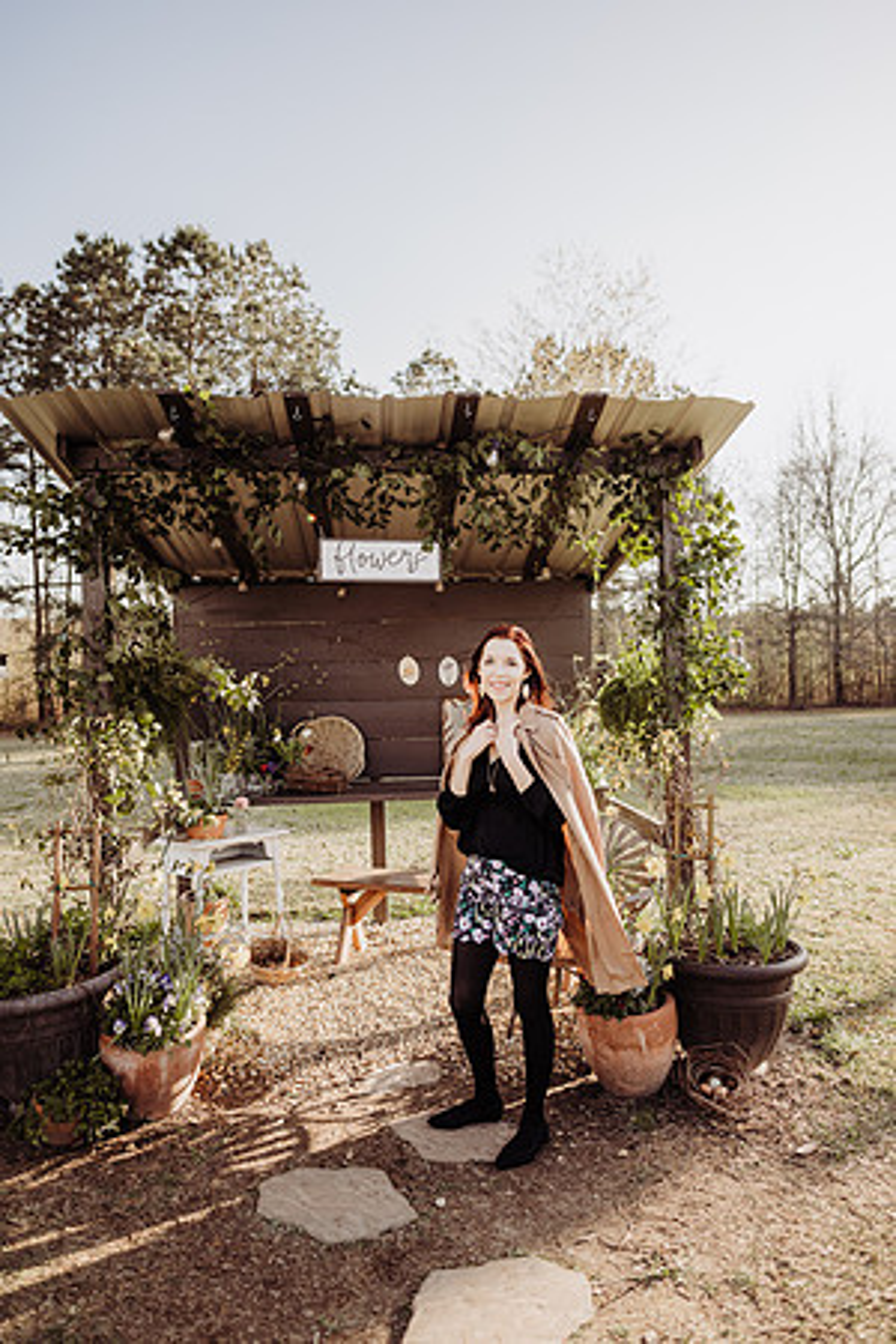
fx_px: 896
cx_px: 448
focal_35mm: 24
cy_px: 672
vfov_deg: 73.7
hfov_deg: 53.1
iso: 100
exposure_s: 1/500
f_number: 2.5
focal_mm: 24
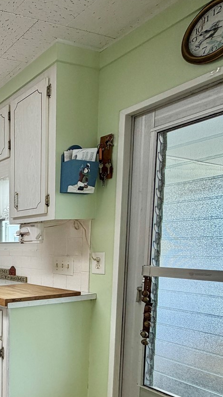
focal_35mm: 29
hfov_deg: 29.4
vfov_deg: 63.7
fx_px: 305
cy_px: 276
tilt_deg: -7.0
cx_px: -89
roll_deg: +2.3
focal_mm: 2.22
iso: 100
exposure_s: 1/120
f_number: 2.2
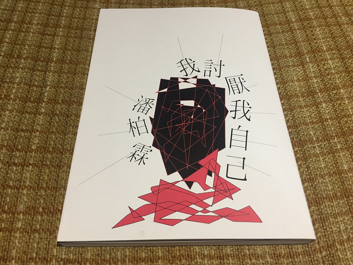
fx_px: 296
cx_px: 176
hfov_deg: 61.7
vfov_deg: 48.2
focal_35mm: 29
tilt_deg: -59.9
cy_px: 132
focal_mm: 4.15
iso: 125
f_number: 2.2
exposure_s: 1/30
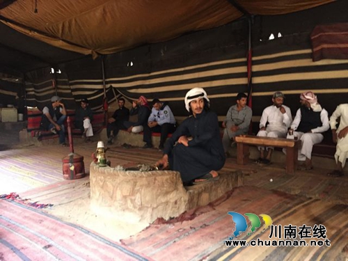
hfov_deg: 61.7
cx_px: 174
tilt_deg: -5.3
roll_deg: -2.6
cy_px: 130
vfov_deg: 48.2
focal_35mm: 29
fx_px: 292
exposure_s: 1/20
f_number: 2.2
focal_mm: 4.15
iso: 250
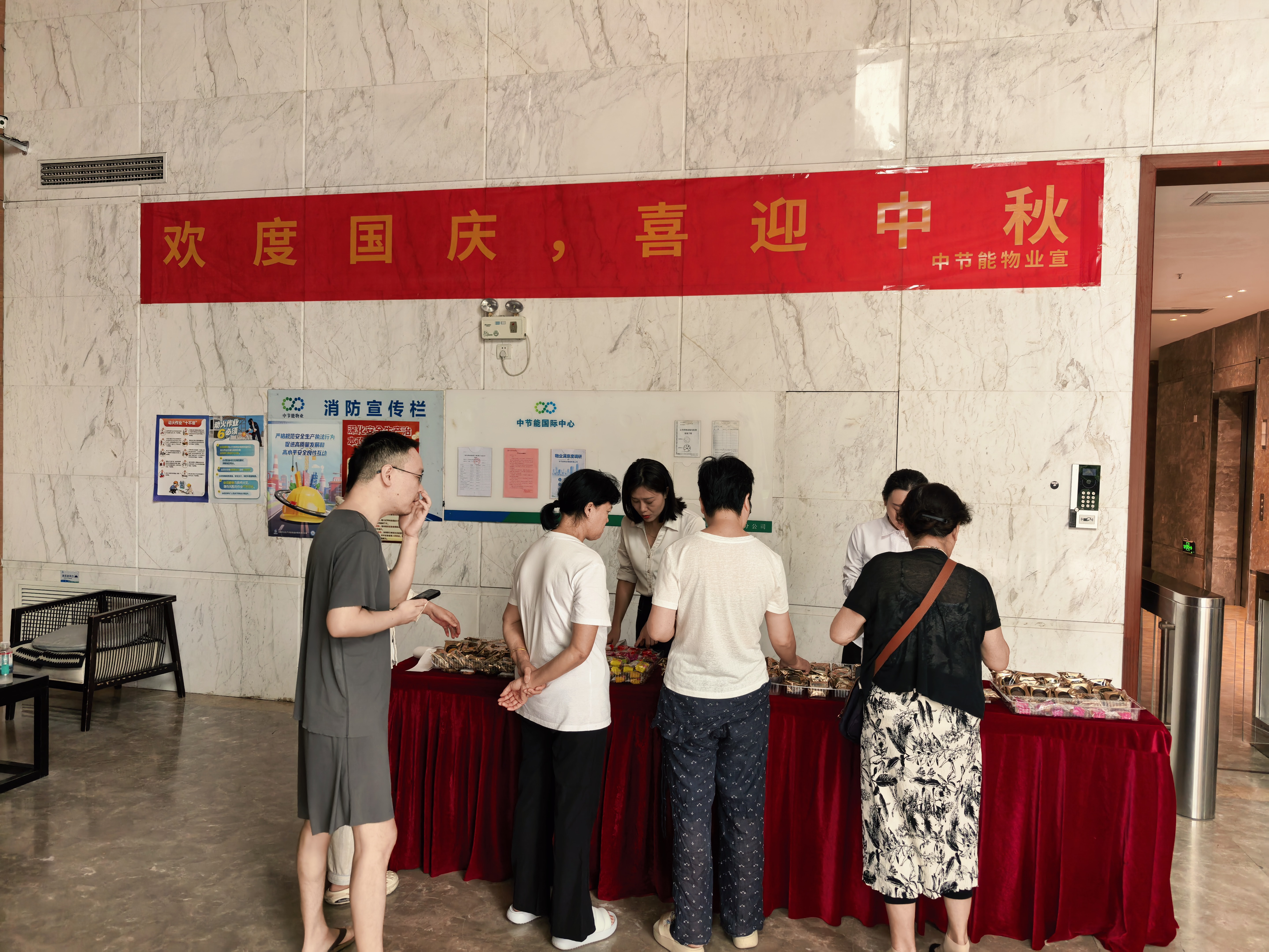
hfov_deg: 71.6
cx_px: 634
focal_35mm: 24
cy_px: 476
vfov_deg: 56.8
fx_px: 880
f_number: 1.4
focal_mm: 6.98
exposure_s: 1/100
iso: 200
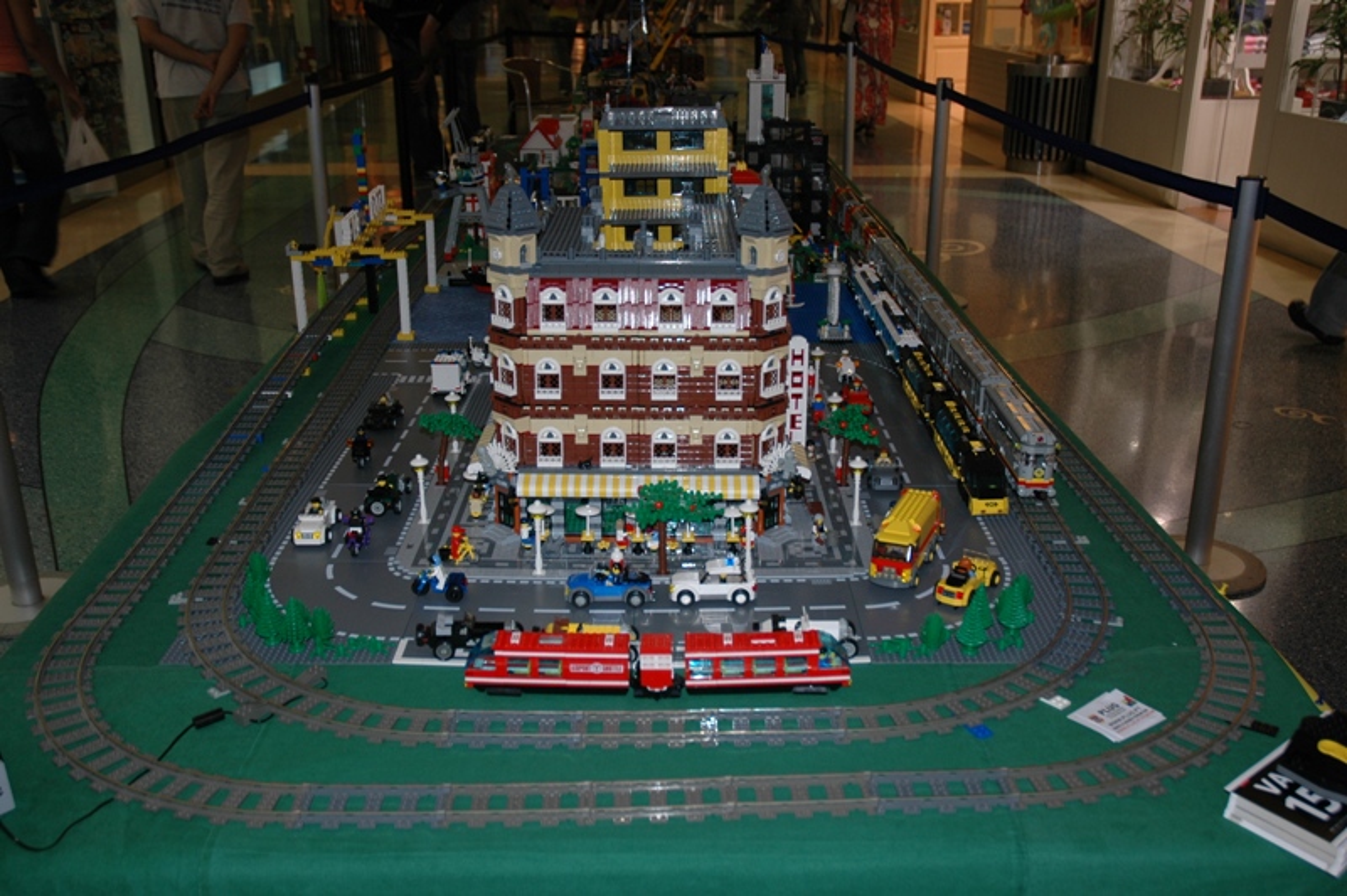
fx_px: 1346
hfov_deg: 53.2
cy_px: 448
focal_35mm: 36
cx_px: 674
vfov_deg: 36.8
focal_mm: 24
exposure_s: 1/60
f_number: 3.8
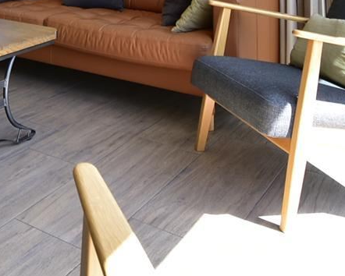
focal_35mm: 51
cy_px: -113
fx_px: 521
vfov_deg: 24.5
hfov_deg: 34.1
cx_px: 17
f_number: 4.5
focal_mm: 10
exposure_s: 1/50
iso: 100
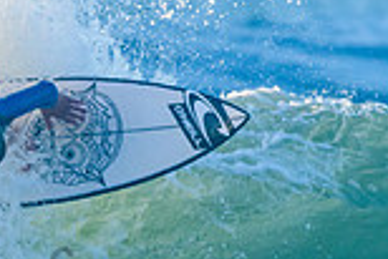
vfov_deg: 0.6
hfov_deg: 0.9
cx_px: 35
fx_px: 24725
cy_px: 265
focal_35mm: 2292
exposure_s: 1/2000
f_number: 5.6
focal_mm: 500
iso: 640
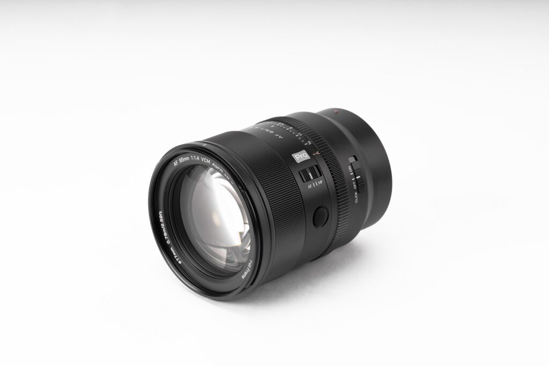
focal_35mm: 105
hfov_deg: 19.5
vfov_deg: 13.0
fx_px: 1601
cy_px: 183
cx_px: 274
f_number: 14
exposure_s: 1/200
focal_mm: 105
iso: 100
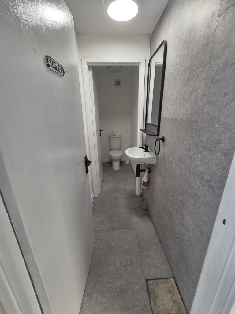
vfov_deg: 106.2
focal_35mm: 13
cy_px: 157
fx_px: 118
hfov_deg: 89.9
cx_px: 118
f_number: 2.2
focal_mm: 2.2
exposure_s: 1/100
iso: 125
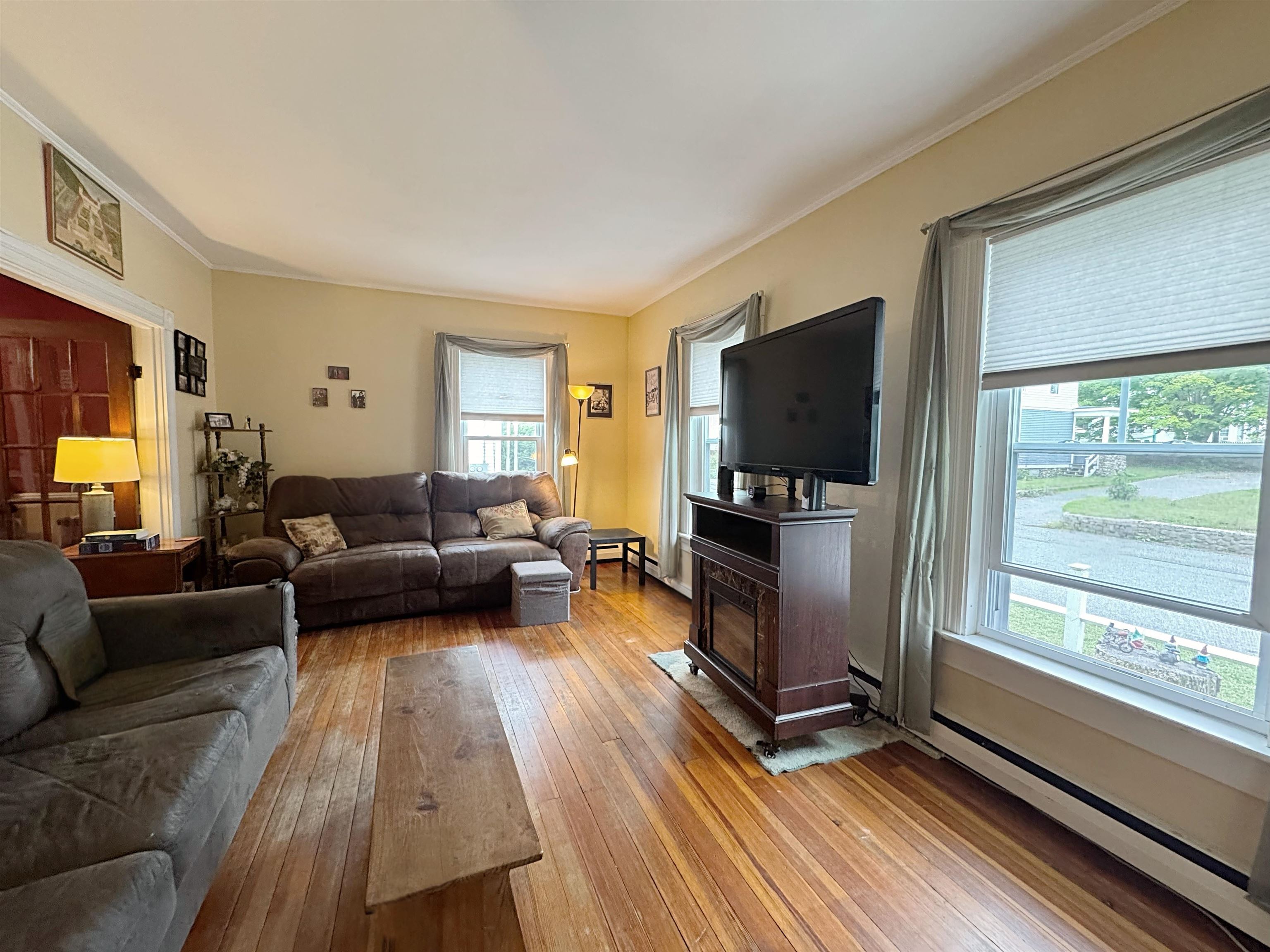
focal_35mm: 14
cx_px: 635
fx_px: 514
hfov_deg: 102.1
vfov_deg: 85.7
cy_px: 476
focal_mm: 2.22
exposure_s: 1/60
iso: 320
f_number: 2.2
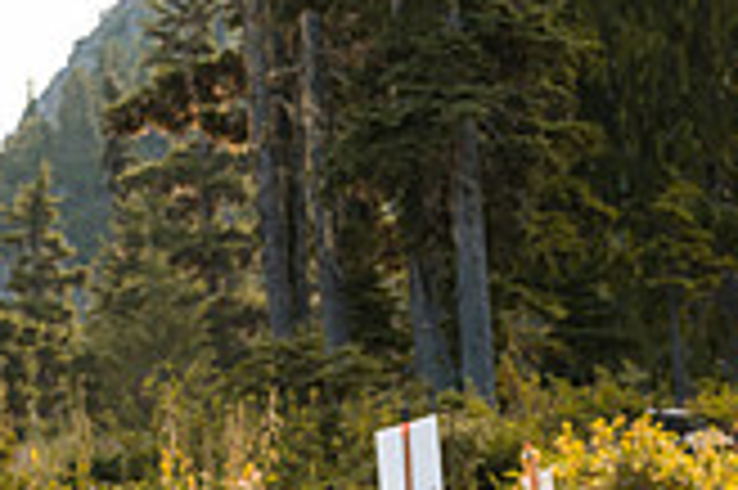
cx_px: 382
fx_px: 5058
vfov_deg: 5.5
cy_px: 719
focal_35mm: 247
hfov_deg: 8.3
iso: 180
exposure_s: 1/1250
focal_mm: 70
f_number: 2.8
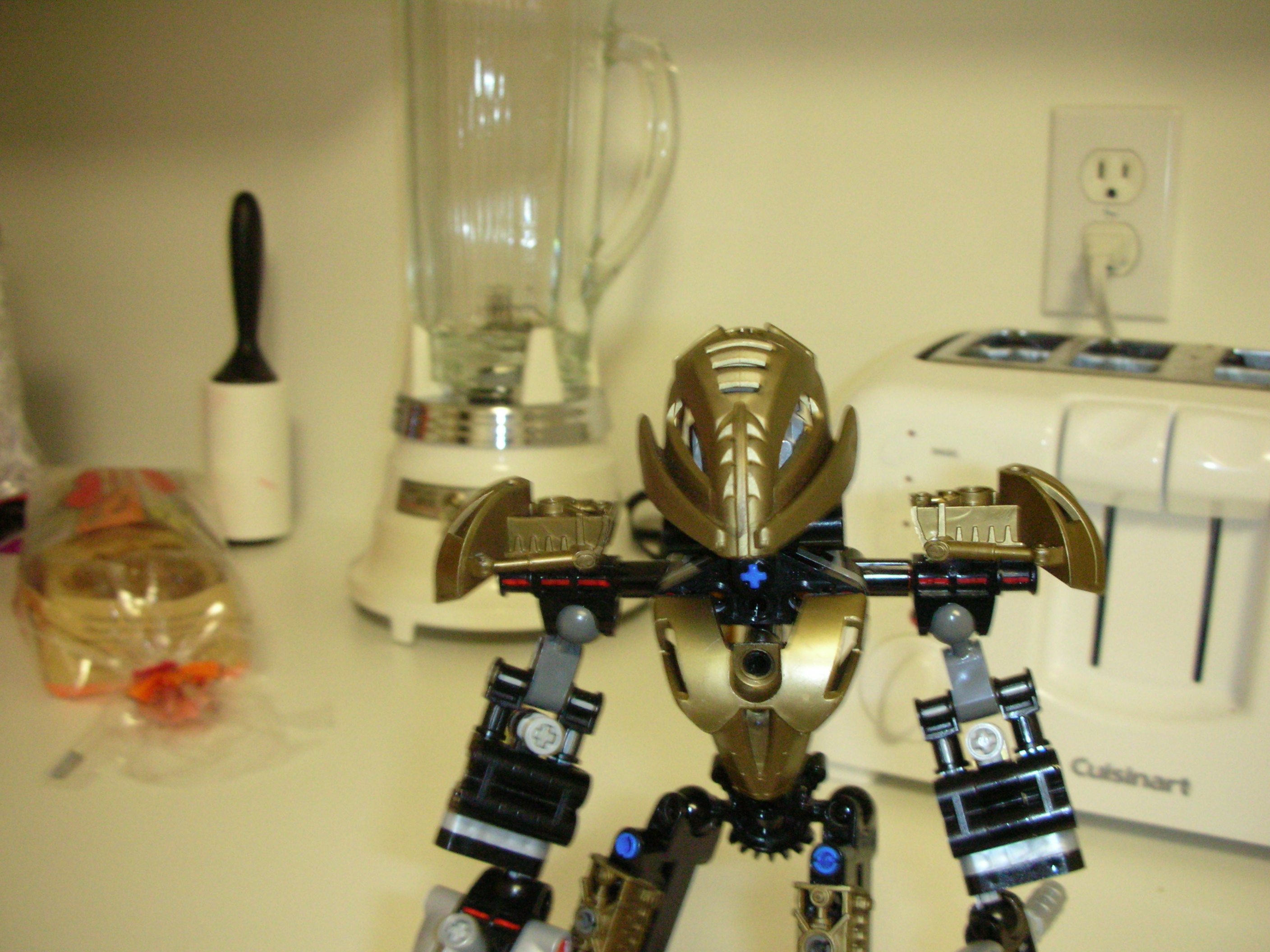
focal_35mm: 35
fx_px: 1284
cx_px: 635
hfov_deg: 52.6
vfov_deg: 40.7
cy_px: 476
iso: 200
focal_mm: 5.8
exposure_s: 1/11.2
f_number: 3
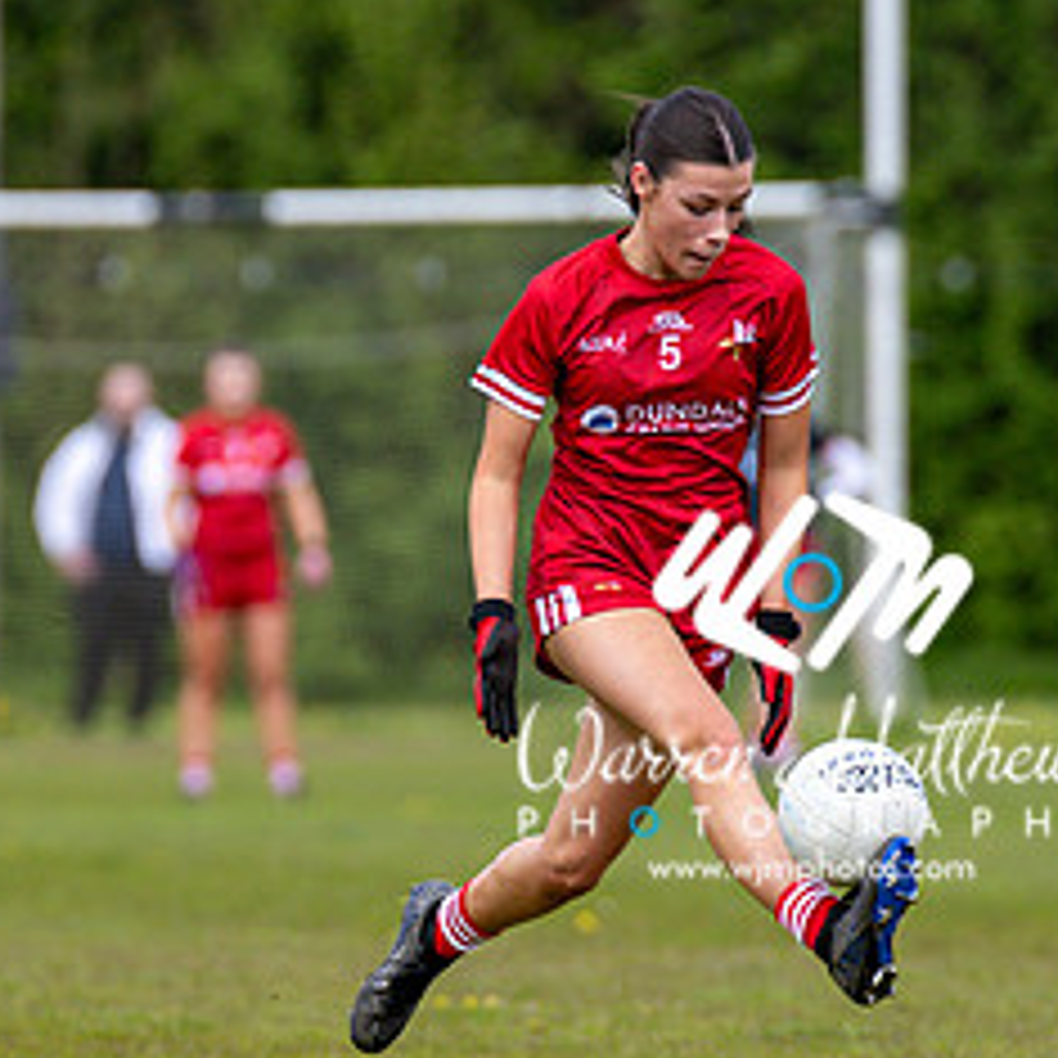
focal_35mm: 952
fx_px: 32919
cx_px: 707
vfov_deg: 1.8
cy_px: 661
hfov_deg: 1.8
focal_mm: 300
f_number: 3.5
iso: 320
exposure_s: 1/2500
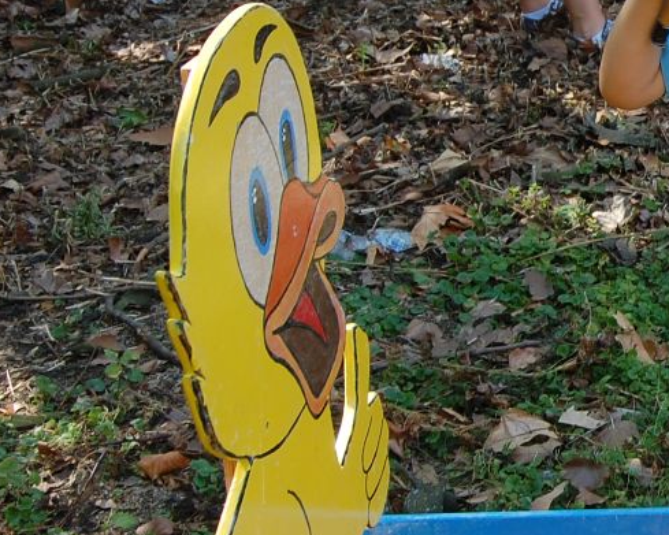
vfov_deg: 15.5
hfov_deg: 18.3
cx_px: 804
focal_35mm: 99
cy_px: 200
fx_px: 1969
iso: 250
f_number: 8
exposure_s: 1/60
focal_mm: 23
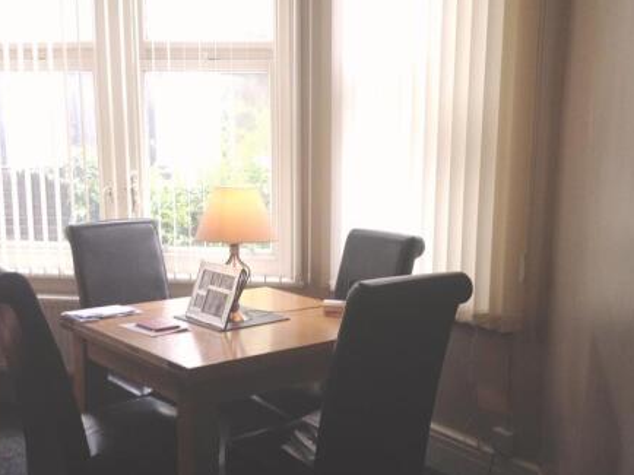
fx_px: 860
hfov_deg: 40.4
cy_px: 289
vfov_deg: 30.8
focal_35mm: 47
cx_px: 343
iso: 64
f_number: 2.4
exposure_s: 1/60
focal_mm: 4.28
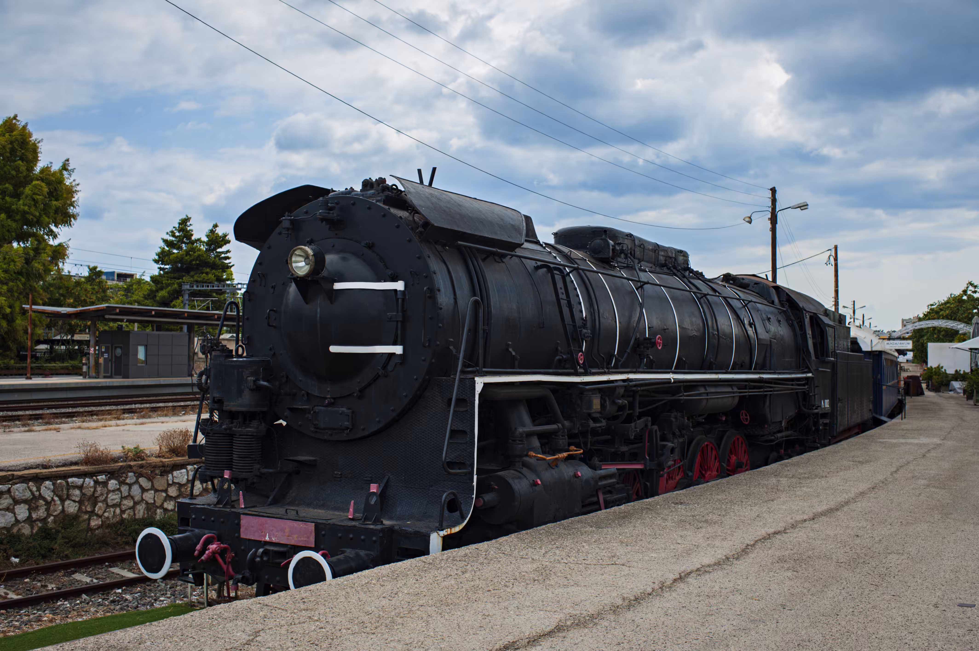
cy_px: 326
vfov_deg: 37.8
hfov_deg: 54.5
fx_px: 951
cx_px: 490
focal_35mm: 35
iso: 320
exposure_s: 1/1000
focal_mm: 35
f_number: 8
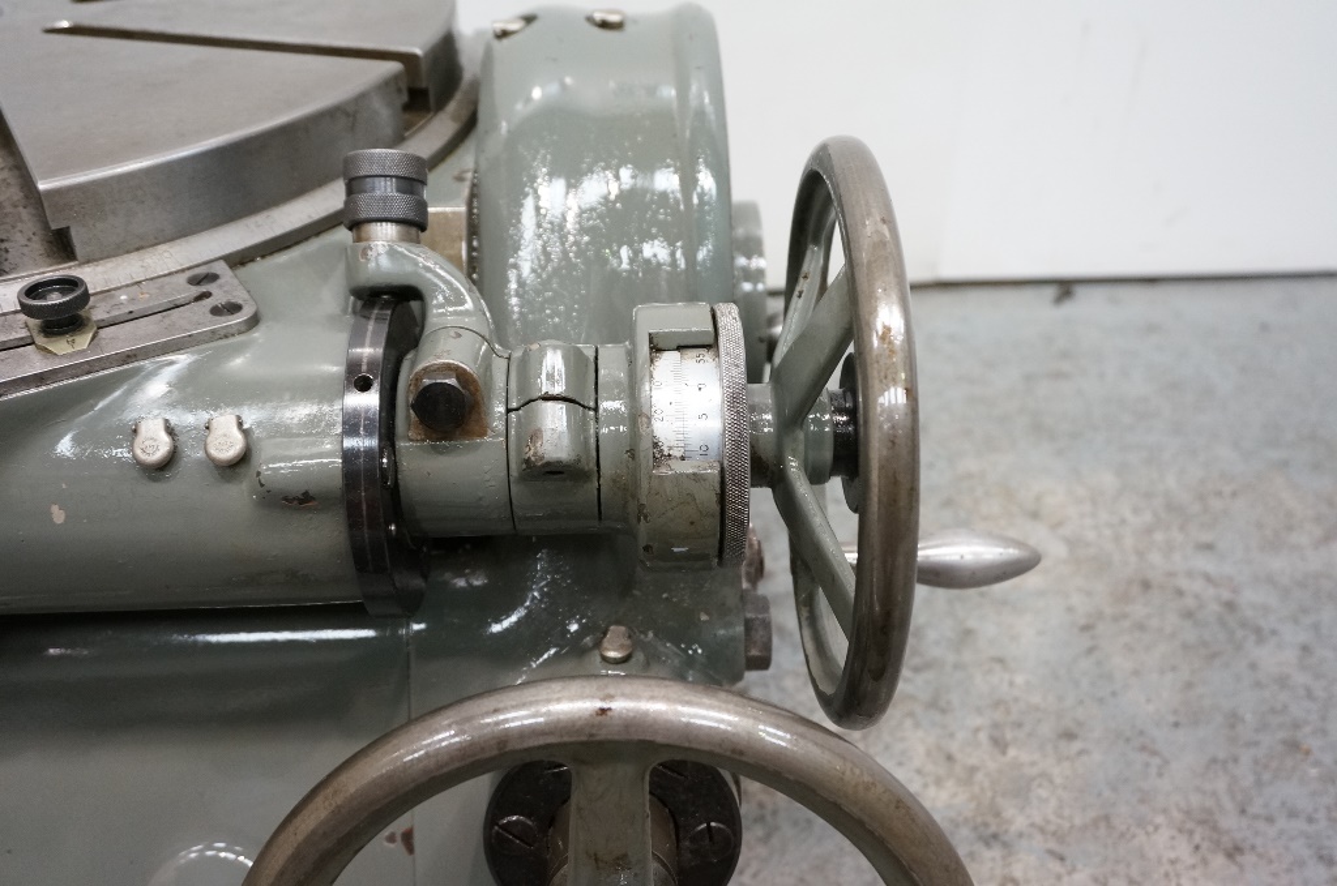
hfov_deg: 55.2
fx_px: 1279
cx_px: 668
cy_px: 443
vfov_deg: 38.2
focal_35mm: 34
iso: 1250
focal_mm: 23
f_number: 4
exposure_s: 1/60
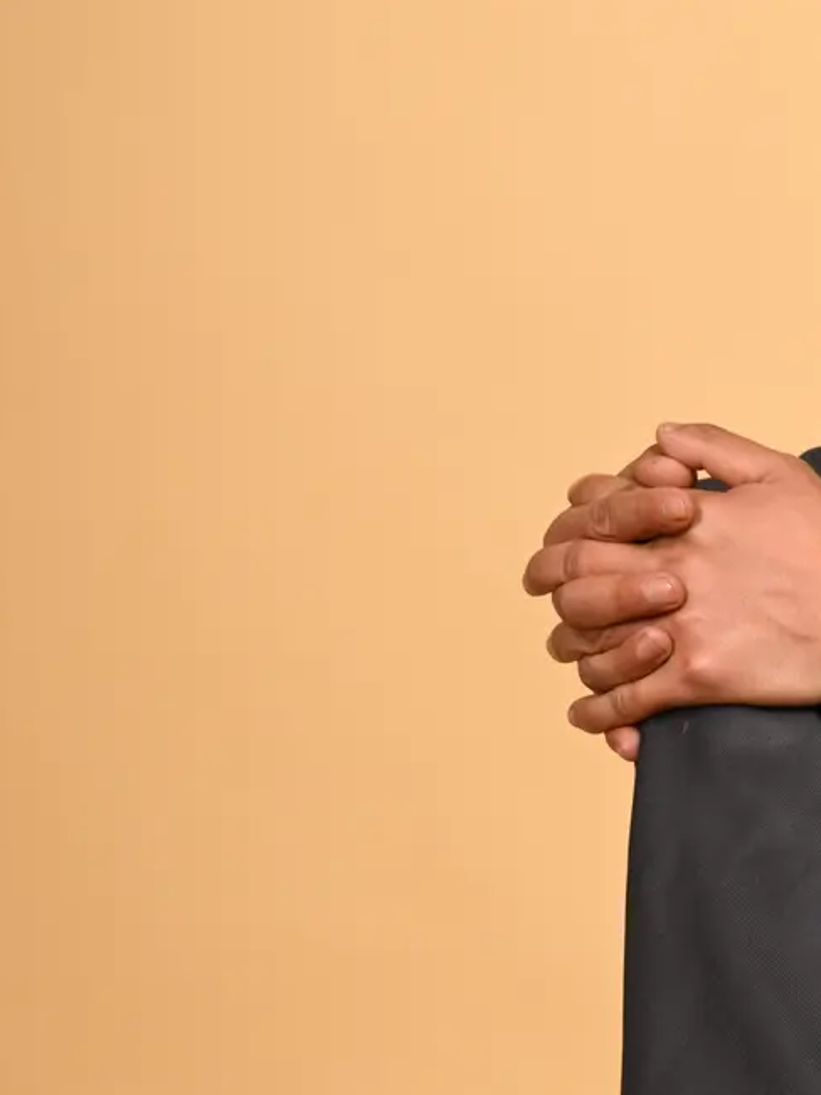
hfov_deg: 8.2
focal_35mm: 177
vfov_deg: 11.2
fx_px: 5599
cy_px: 700
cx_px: 1221
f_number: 6.3
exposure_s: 1/200
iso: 160
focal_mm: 47
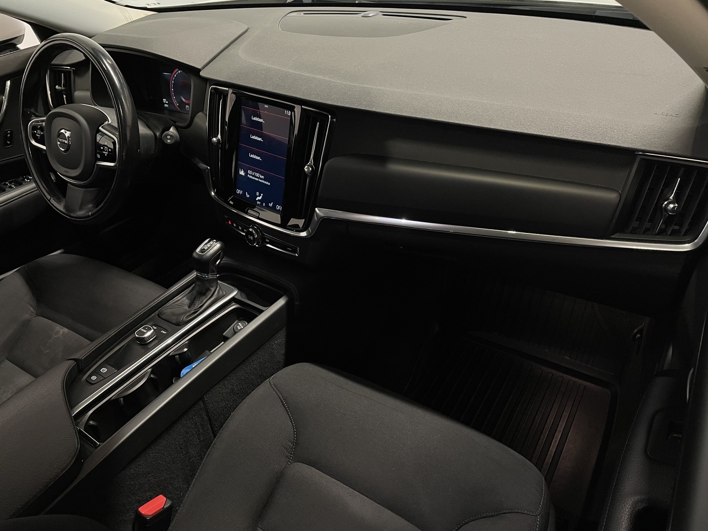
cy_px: 266
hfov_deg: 67.3
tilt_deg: -36.7
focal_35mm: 26
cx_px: 354
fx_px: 532
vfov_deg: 53.1
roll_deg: +8.0
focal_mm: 4.2
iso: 250
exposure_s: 1/60
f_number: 1.6
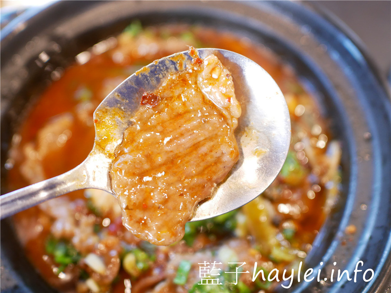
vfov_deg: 46.8
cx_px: 196
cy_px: 146
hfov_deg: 60.0
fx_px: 339
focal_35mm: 30
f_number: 1.7
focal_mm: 15
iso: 640
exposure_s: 1/60
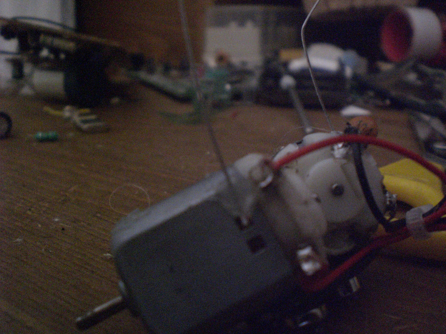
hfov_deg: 49.0
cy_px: 167
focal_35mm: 38
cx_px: 223
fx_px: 490
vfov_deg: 37.7
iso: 800
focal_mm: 6.3
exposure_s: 1/15
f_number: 3.1
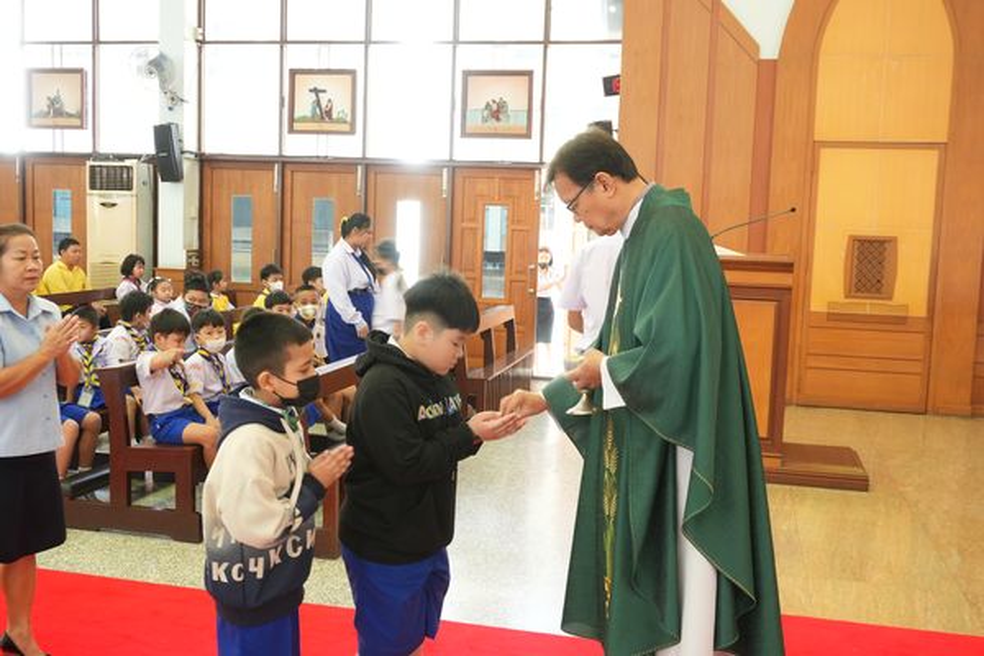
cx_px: 492
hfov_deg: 51.3
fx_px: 1025
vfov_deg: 35.5
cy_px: 328
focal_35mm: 38
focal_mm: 25
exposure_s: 1/20
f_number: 6.3
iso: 1000
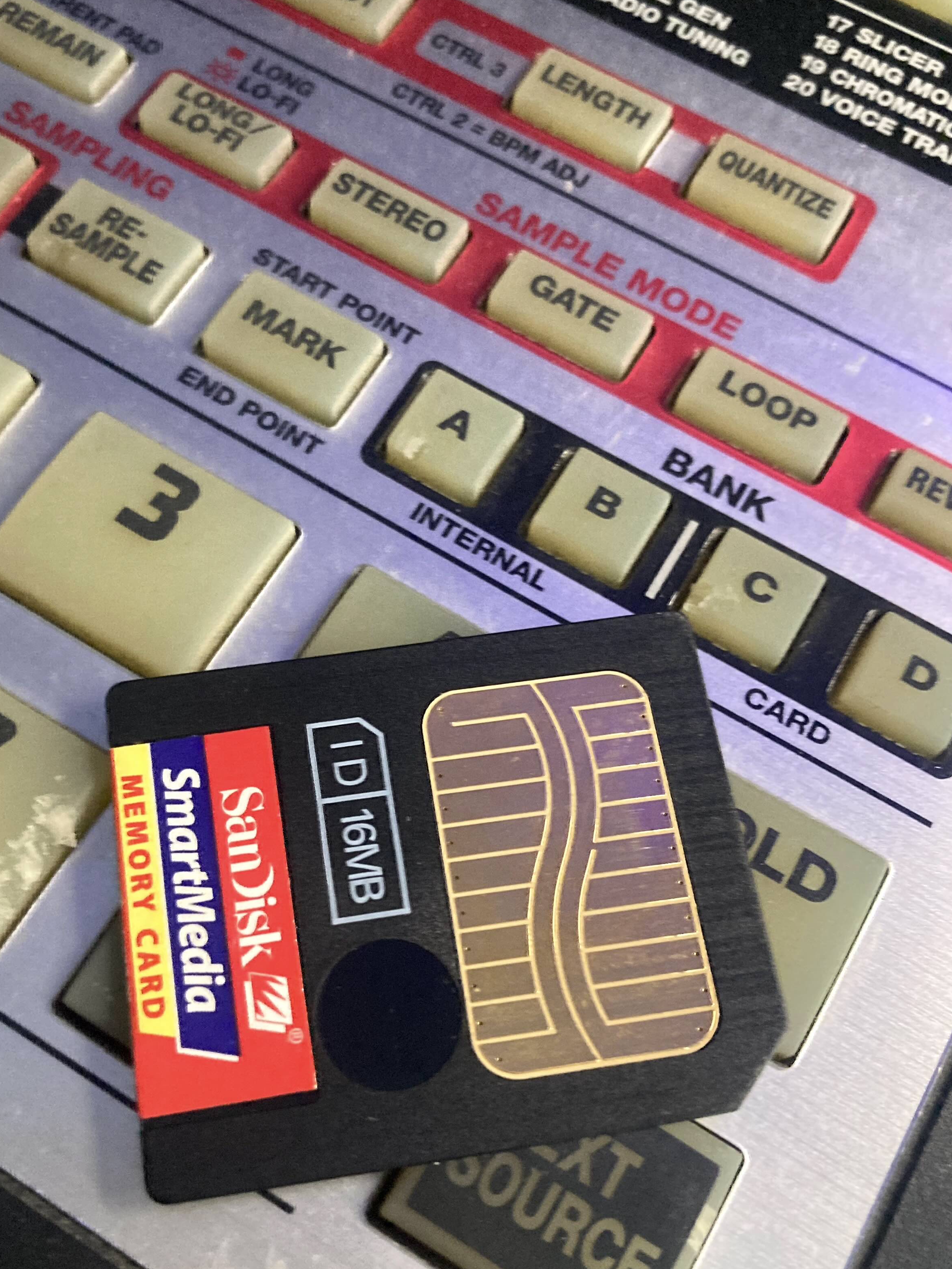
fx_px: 1320
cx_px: 415
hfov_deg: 39.6
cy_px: 664
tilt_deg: -65.4
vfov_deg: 51.3
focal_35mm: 36
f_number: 1.8
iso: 320
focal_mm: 3.99
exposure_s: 1/25
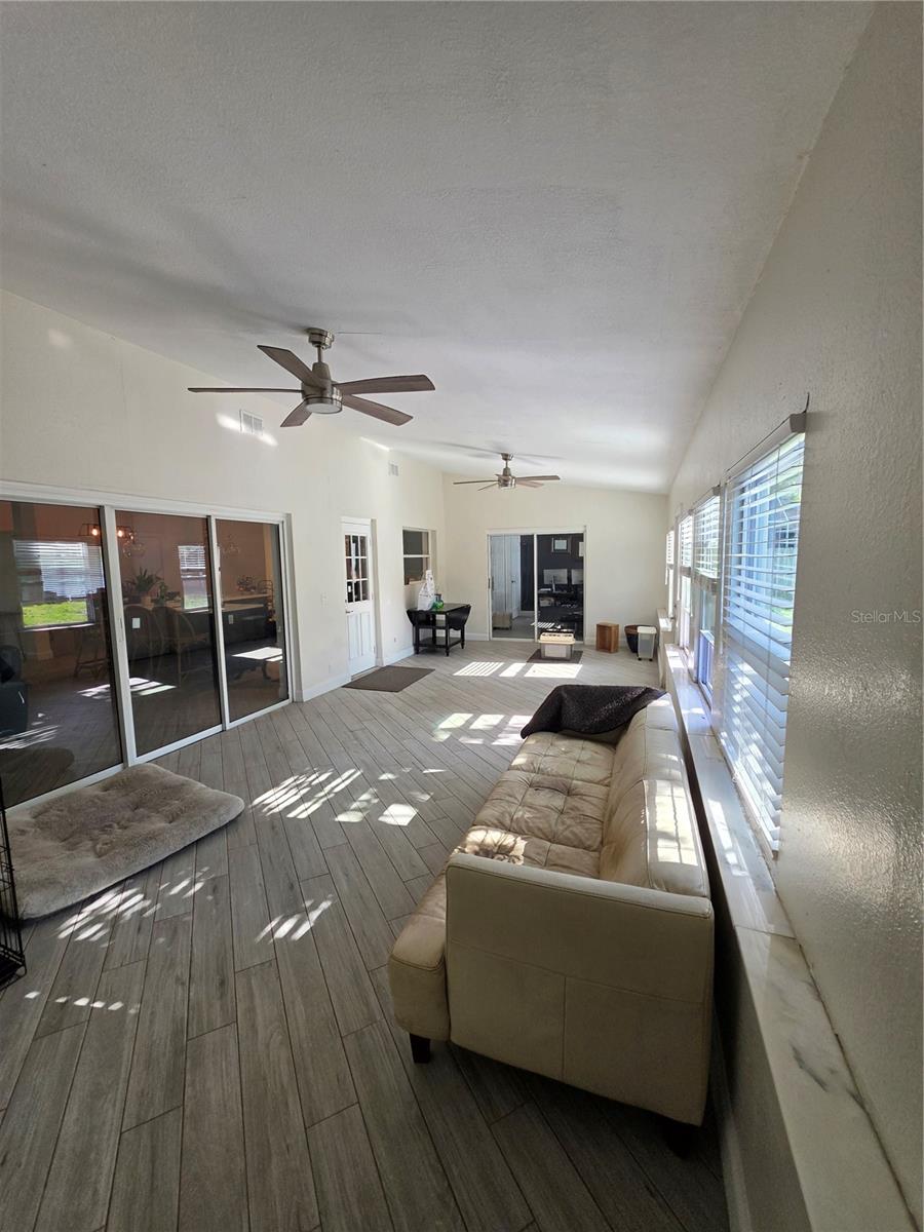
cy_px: 616
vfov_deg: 106.2
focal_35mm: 13
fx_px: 463
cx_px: 462
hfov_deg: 89.9
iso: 64
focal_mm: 2.2
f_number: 1.9
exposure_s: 1/120
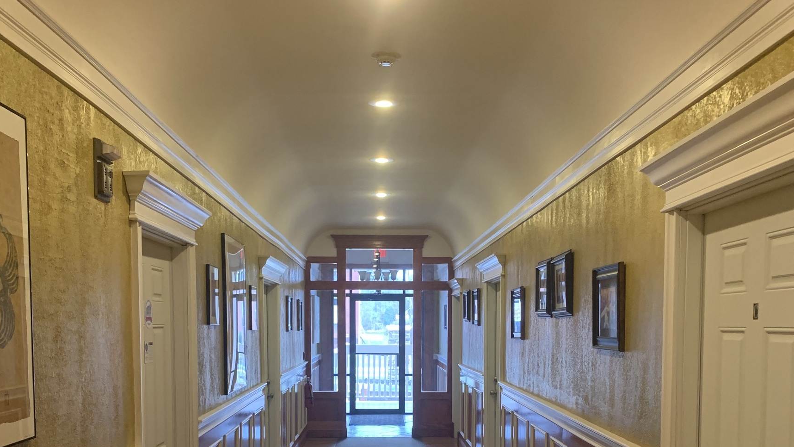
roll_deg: -0.6
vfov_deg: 30.2
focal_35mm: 38
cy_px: 378
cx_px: 397
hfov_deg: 52.8
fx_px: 800
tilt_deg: -2.7
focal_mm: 4.25
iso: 320
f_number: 1.8
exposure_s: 1/60
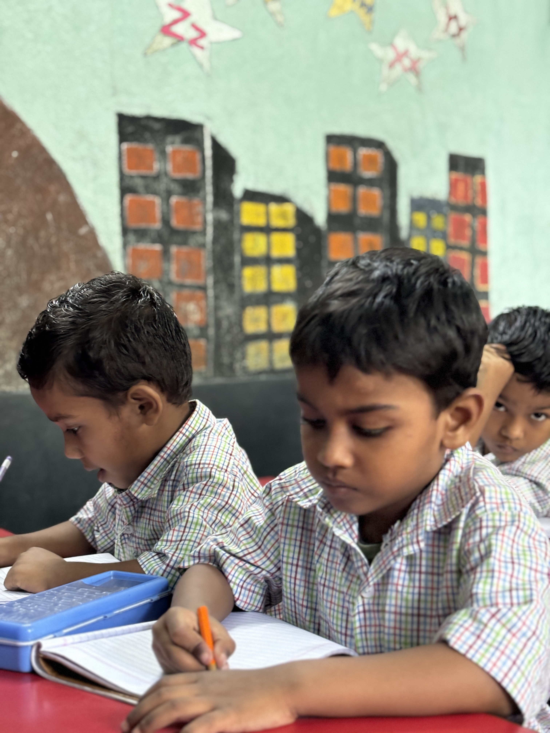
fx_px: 1102
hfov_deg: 28.0
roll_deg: +0.3
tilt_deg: -1.2
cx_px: 275
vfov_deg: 36.8
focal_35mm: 52
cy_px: 366
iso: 400
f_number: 1.6
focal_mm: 5.96
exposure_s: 1/20
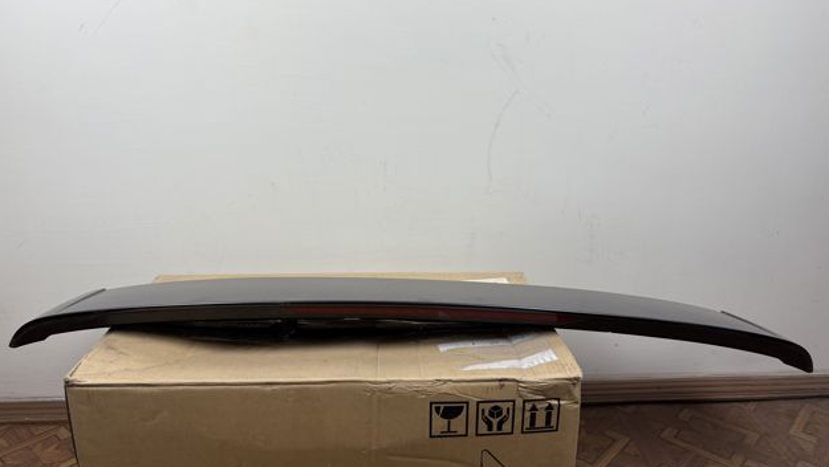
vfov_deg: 40.2
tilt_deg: -17.4
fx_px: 638
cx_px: 407
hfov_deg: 66.0
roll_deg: +0.7
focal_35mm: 29
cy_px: 239
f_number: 1.6
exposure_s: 1/503
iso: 50
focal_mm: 5.96
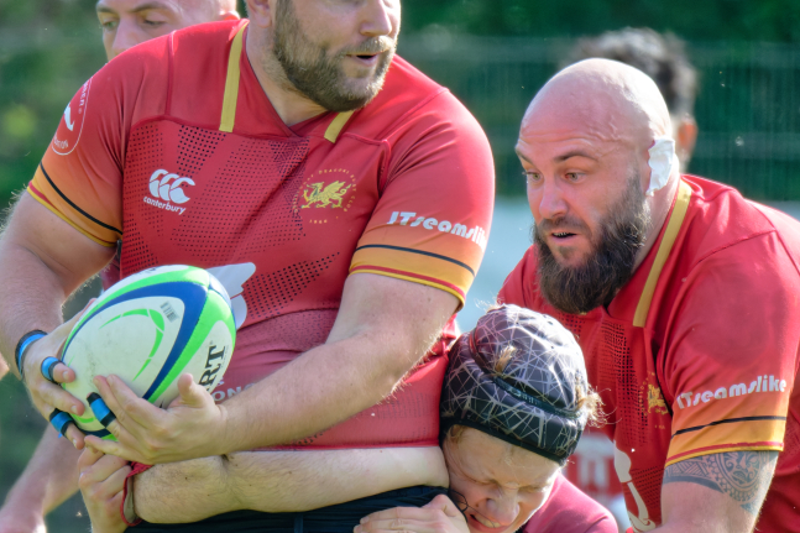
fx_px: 37077
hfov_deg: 1.2
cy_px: 579
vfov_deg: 0.8
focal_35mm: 1669
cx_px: 140
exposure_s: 1/2000
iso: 3200
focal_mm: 600
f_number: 6.3
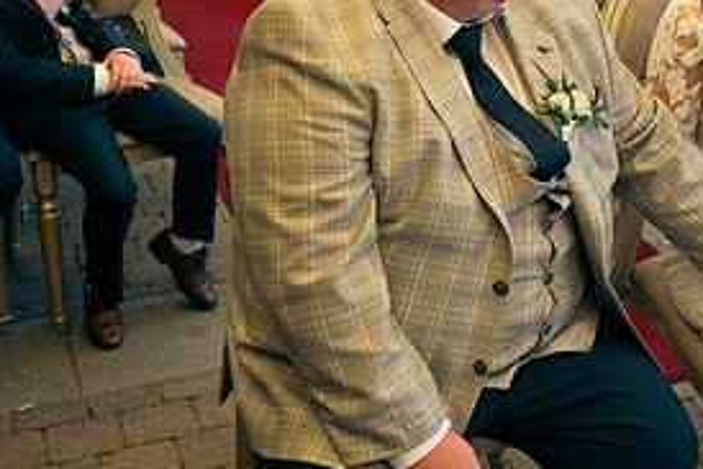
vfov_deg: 18.3
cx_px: 641
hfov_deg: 26.4
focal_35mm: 74
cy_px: 83
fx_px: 1446
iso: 250
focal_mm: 35
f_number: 3.5
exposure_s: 1/250
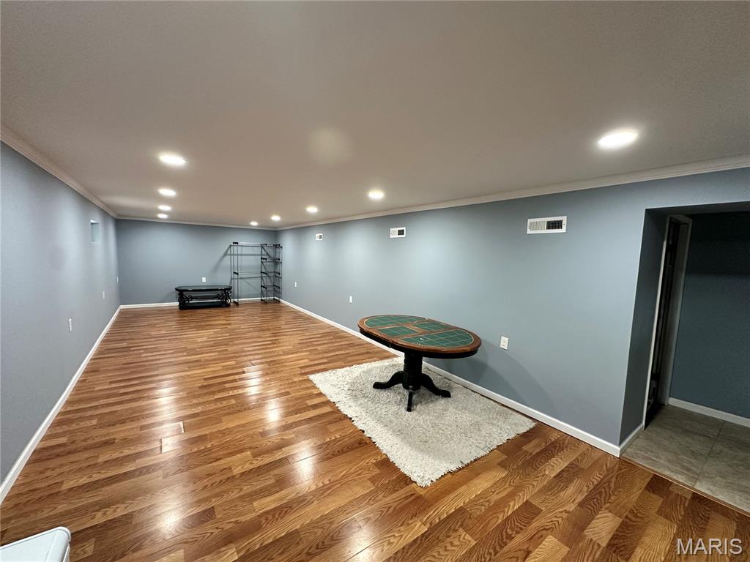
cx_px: 375
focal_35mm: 14
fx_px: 303
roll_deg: -2.3
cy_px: 281
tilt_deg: -5.3
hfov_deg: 102.1
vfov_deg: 85.7
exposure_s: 1/60
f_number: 2.2
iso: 250
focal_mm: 2.22
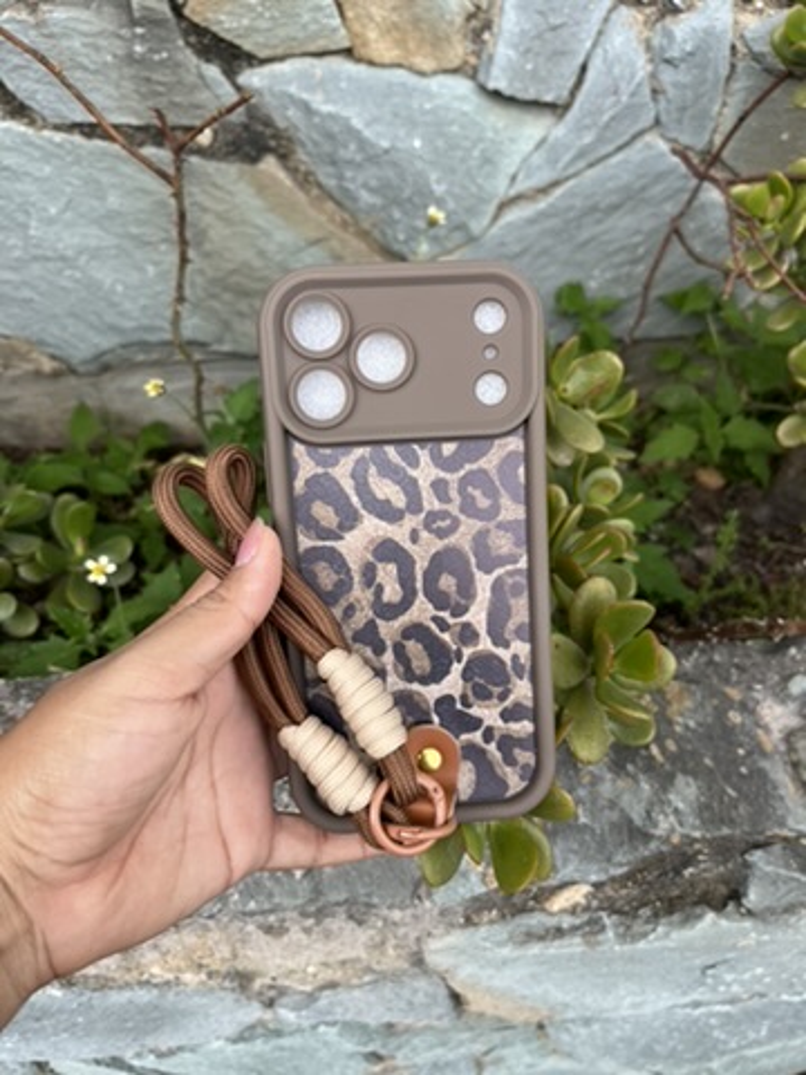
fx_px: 807
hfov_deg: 53.1
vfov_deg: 67.3
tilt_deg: -46.2
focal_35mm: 26
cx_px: 403
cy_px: 538
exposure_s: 1/864
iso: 50
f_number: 1.6
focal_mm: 5.1
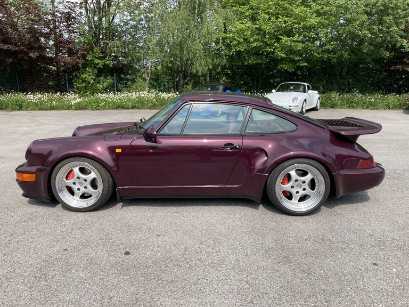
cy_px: 154
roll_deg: -0.8
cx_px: 204
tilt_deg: -12.9
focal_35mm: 28
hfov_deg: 63.4
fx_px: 331
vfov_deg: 49.7
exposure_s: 1/1499
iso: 20
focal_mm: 3.99
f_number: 1.8
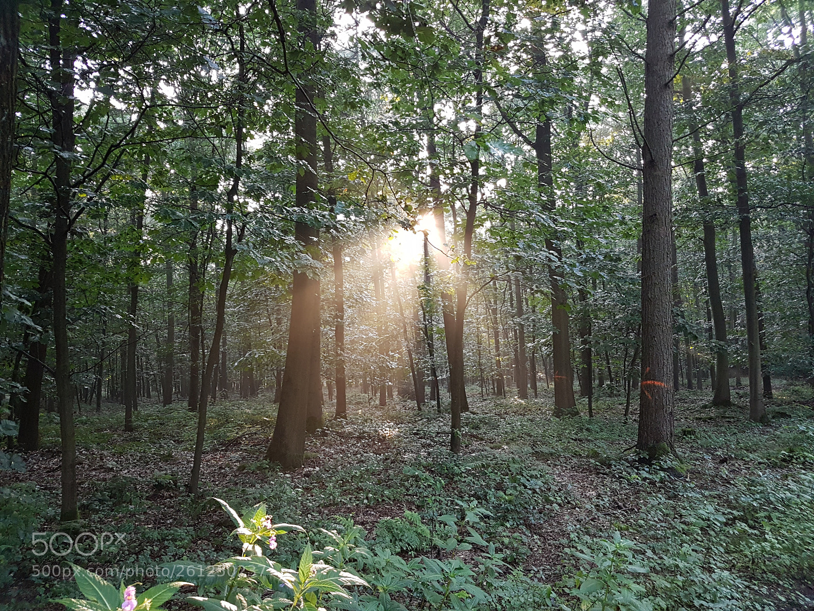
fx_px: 611
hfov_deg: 67.3
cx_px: 407
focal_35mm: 26
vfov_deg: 53.1
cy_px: 306
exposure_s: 1/50
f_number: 1.7
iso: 160
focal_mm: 4.2
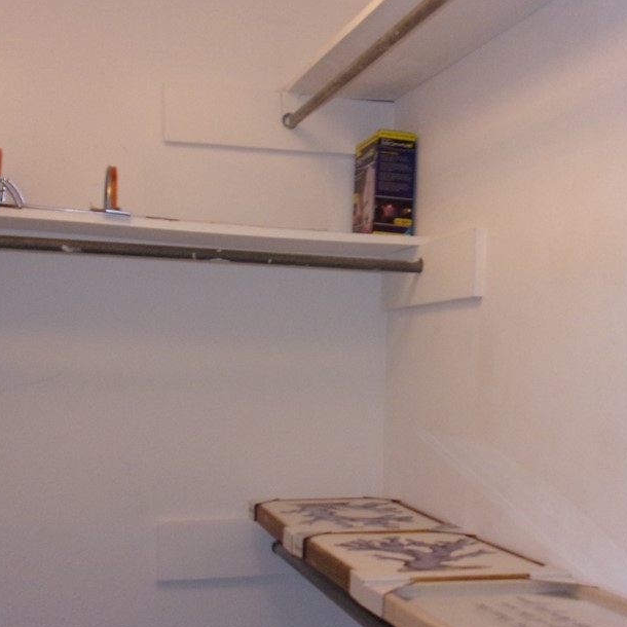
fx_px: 1004
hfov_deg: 34.6
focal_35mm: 49
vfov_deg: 34.6
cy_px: 344
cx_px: 352
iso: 200
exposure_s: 1/34
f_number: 3.7
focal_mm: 5.9
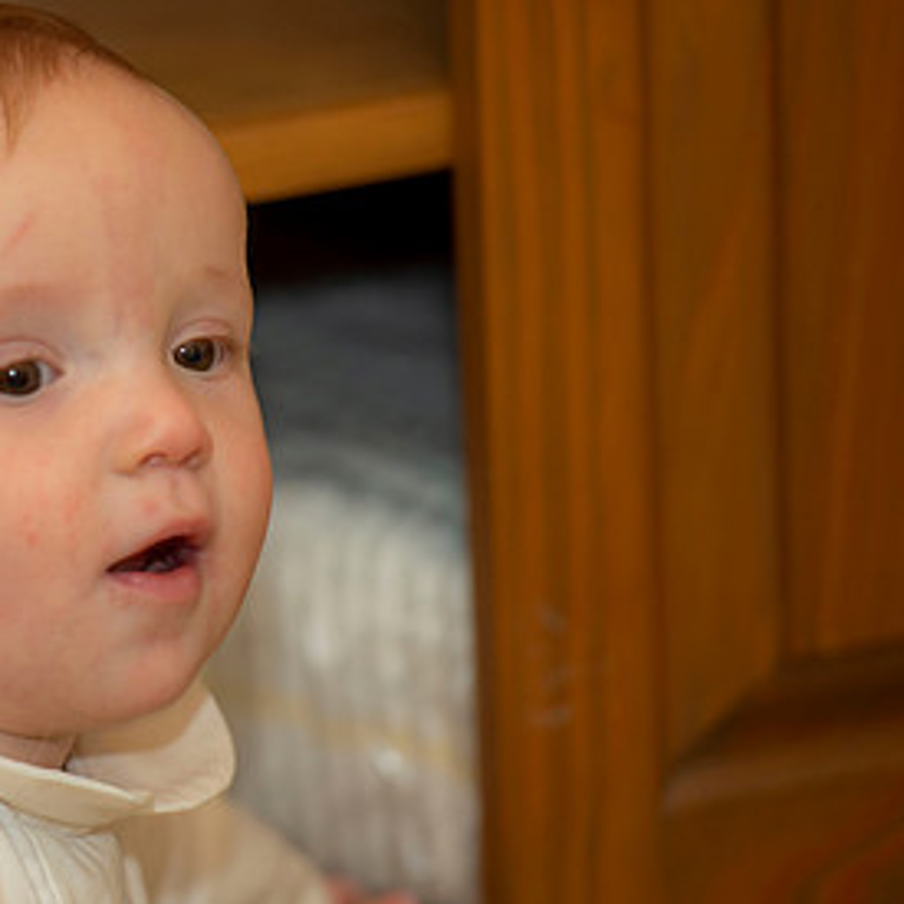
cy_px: 406
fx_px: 12055
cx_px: -102
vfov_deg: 4.3
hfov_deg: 4.3
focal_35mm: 408
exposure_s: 1/100
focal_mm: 200
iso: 200
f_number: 2.8
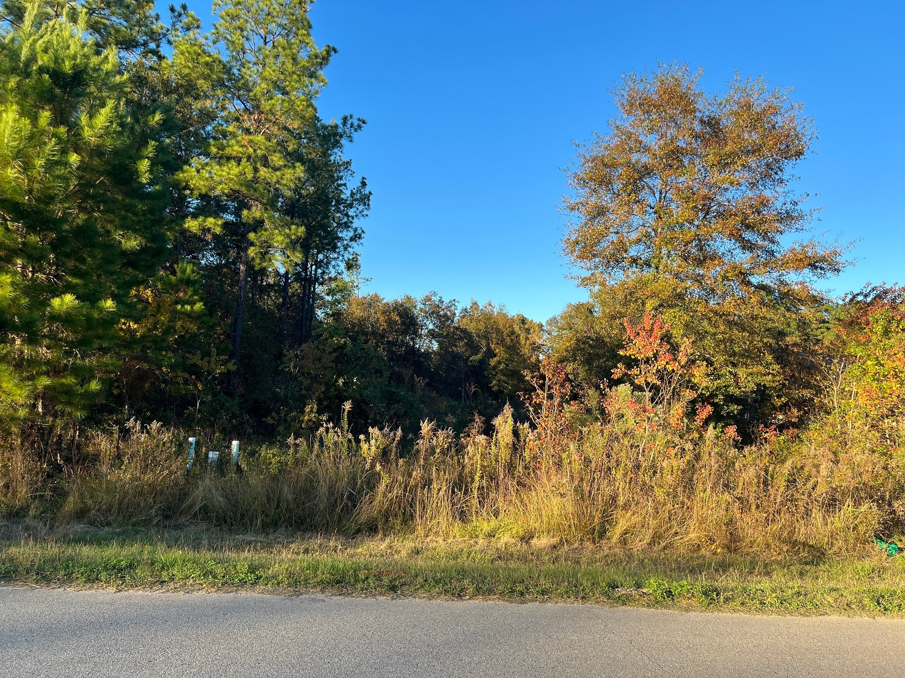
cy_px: 339
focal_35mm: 26
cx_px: 452
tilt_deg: +5.0
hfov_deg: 67.3
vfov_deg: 53.1
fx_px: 680
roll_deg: -4.6
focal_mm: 5.7
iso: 50
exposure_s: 1/1159
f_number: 1.5
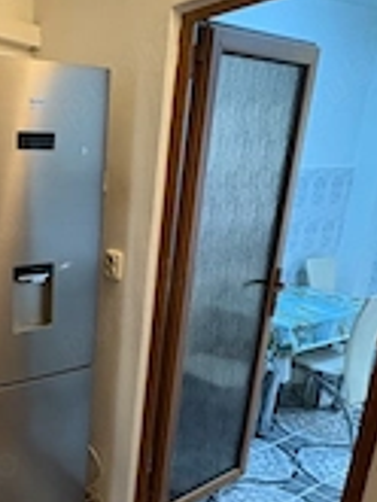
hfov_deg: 36.6
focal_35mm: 34
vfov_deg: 53.2
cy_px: 322
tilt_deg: -15.7
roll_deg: +1.0
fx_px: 493
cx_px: -18
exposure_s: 1/50
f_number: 2.2
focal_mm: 2.22
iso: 500
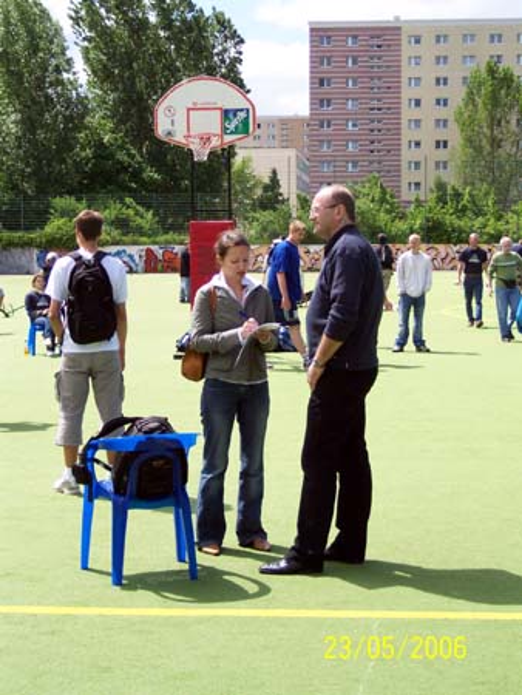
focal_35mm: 76
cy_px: 348
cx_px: 261
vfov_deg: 25.6
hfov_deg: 19.4
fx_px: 1527
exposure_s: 1/700
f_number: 3.8
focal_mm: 16
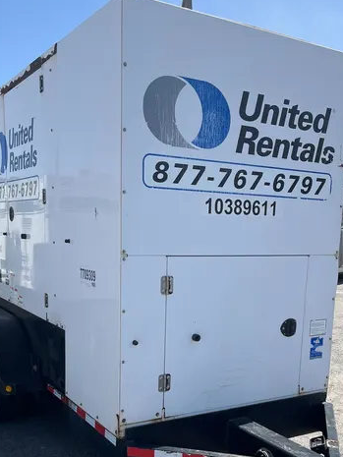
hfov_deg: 35.1
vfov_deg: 44.7
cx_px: 194
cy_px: 323
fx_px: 541
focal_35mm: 41
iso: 50
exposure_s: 1/3311
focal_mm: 5.1
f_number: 1.6
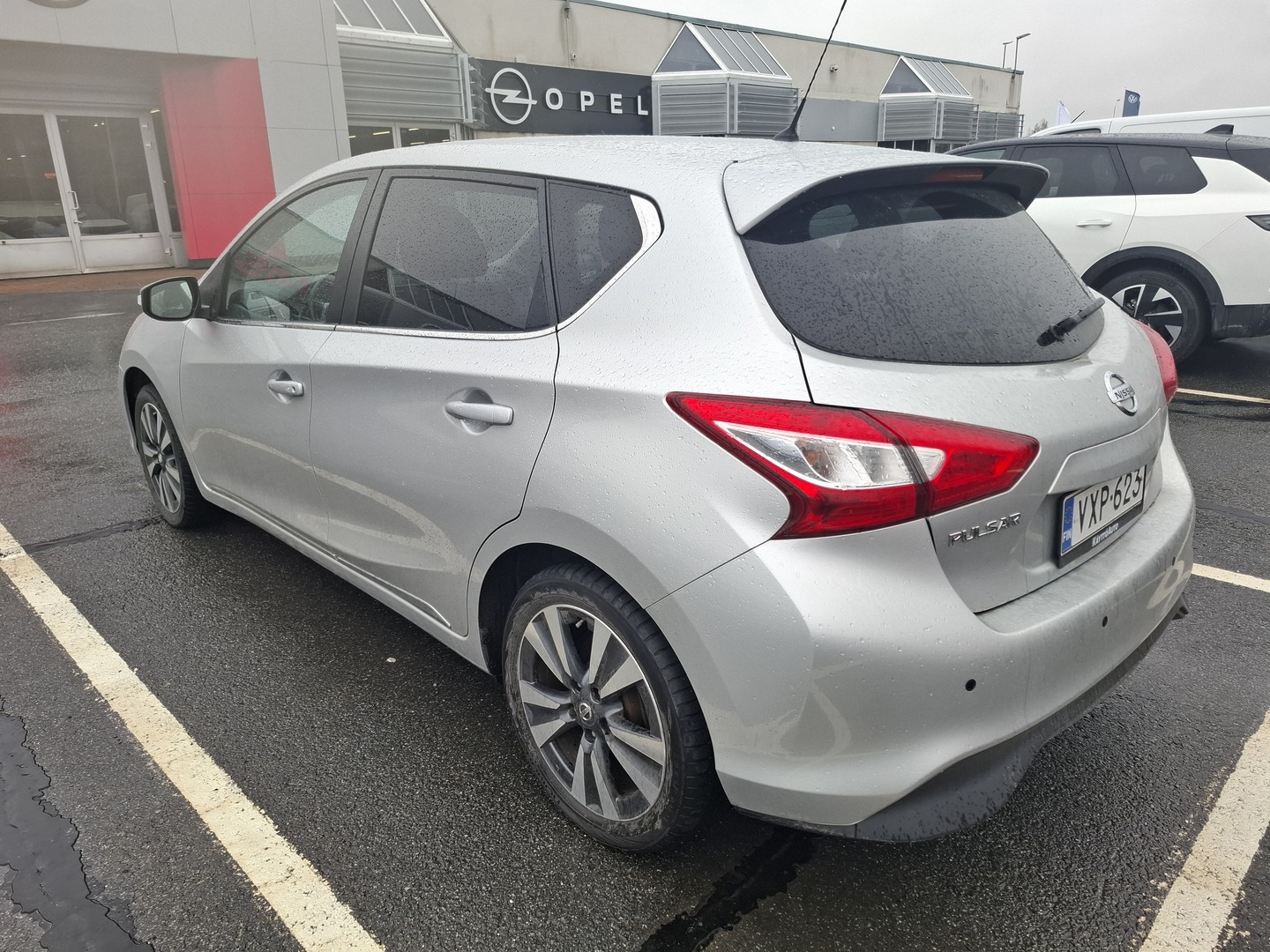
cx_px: 635
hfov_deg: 73.9
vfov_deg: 58.9
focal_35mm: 23
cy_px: 476
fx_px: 844
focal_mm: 5.54
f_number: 1.8
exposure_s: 1/489
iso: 50
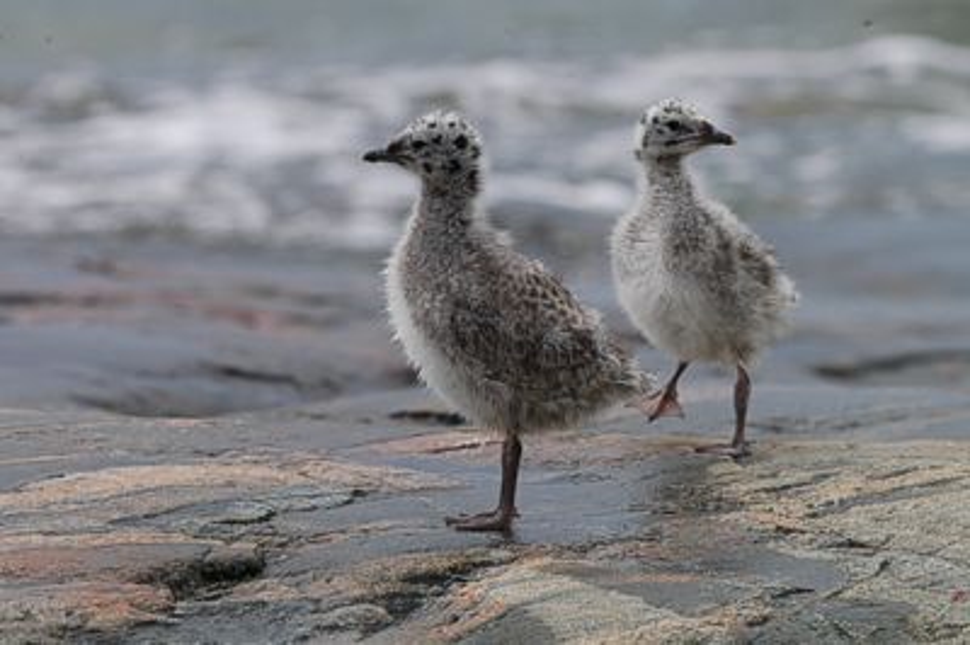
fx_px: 12115
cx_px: 485
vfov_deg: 3.0
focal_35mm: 450
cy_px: 322
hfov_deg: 4.6
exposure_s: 1/750
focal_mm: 300
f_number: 8
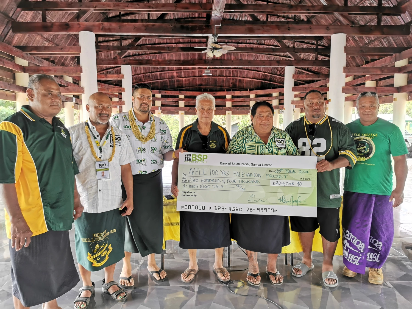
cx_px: 206
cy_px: 154
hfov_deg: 65.3
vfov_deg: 51.4
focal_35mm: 27
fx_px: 321
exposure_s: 5
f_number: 1.6
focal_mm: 5.56
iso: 50
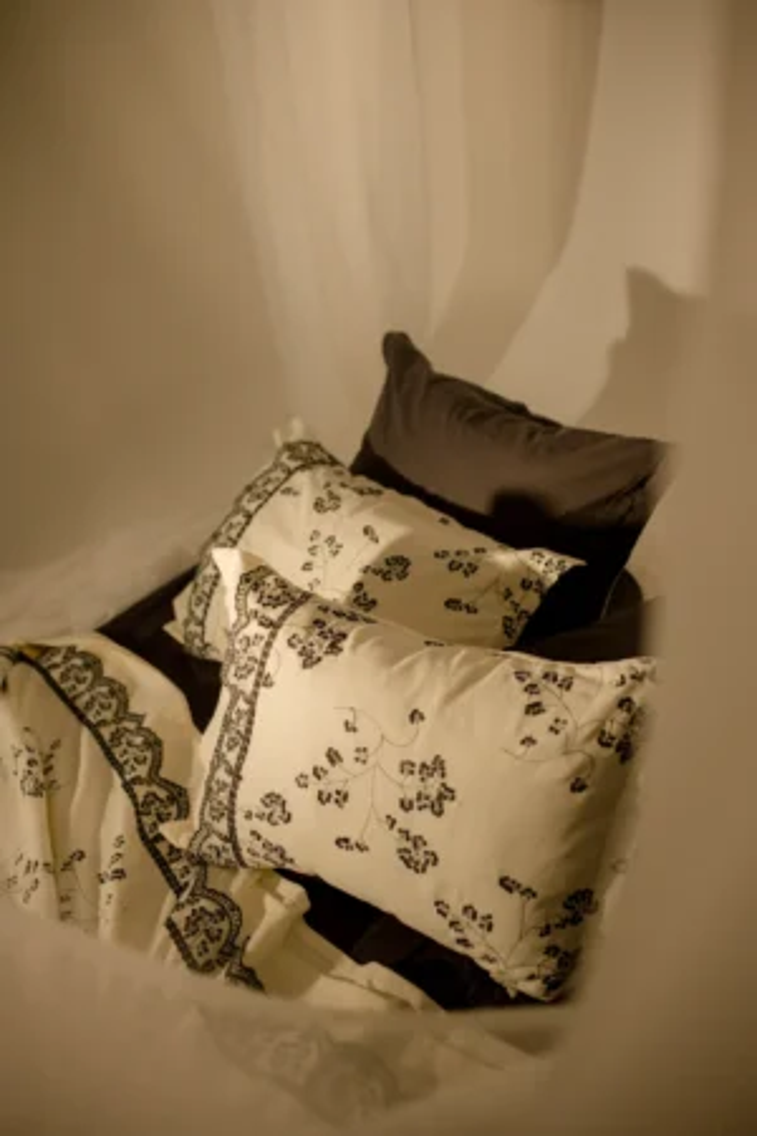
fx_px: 1104
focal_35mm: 35
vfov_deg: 54.4
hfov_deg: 37.9
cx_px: 378
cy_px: 568
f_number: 2
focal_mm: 35
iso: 31
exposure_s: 1/160
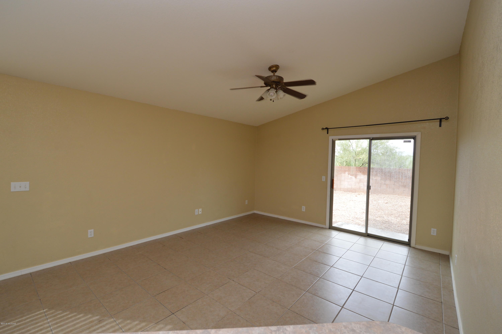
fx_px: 209
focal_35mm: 15
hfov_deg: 100.4
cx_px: 251
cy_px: 167
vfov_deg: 77.2
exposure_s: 1/100
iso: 400
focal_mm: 10
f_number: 5
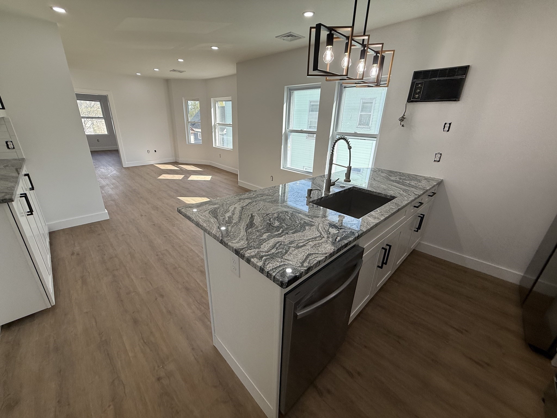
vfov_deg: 85.7
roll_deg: -2.4
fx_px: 225
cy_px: 209
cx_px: 278
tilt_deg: -20.2
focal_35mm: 14
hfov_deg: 102.1
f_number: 2.2
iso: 64
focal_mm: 2.22
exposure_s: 1/208
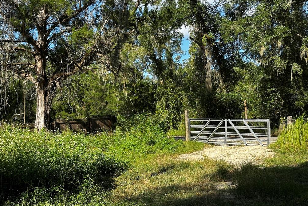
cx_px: 152
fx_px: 436
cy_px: 96
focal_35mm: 51
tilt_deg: +3.0
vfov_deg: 26.5
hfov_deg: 38.9
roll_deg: +0.9
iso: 64
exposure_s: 1/1414
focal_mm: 6.86
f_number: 1.78
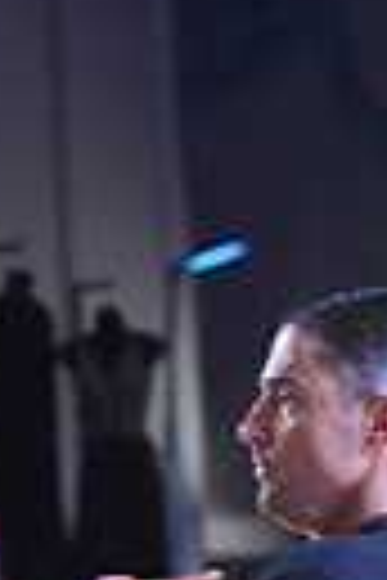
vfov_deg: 2.9
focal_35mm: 719
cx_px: -209
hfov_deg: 1.9
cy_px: 1016
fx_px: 11593
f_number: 8
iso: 4000
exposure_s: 1/400
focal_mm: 160
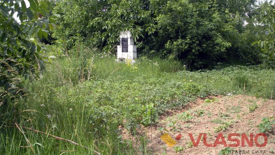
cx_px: 135
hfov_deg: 49.4
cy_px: 72
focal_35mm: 41
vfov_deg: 29.0
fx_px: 299
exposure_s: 1/183
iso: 64
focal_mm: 6.3
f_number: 3.5
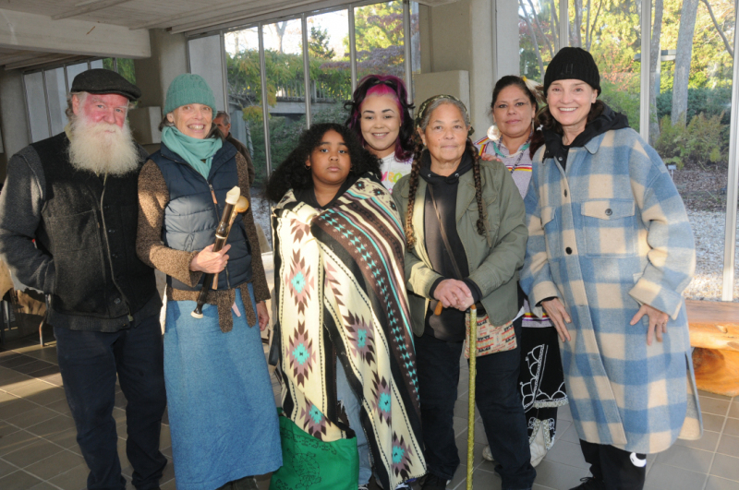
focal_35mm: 30
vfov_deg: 43.5
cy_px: 245
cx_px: 370
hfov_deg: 62.0
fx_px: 615
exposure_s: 1/60
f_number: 8
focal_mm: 20
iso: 500
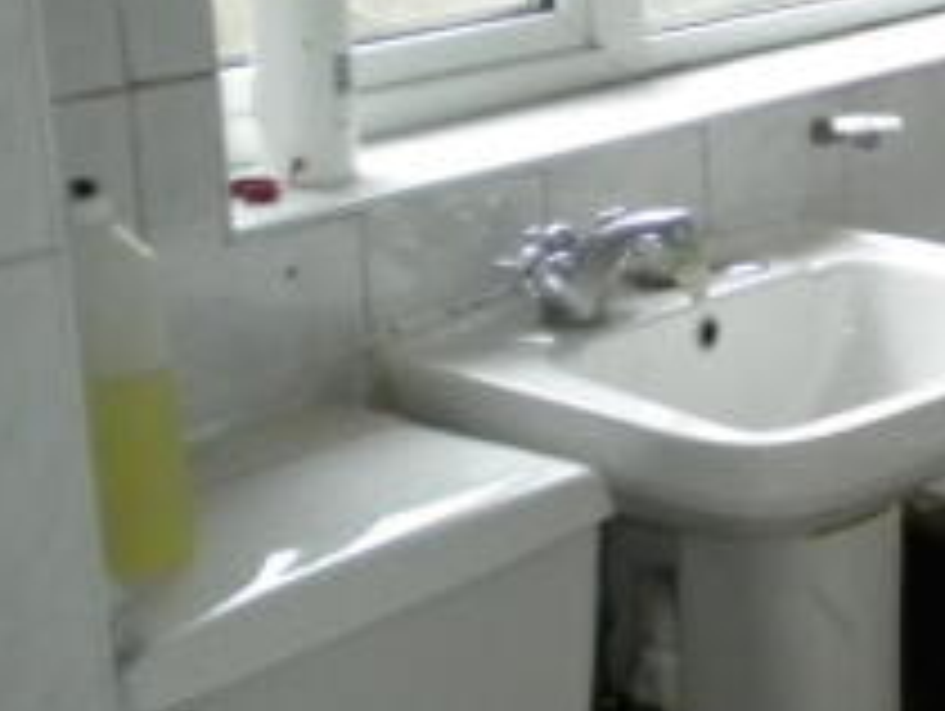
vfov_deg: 15.3
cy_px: 344
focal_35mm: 97
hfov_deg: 18.7
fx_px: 2651
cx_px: 1253
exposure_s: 1/44
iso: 400
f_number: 3.1
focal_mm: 6.3
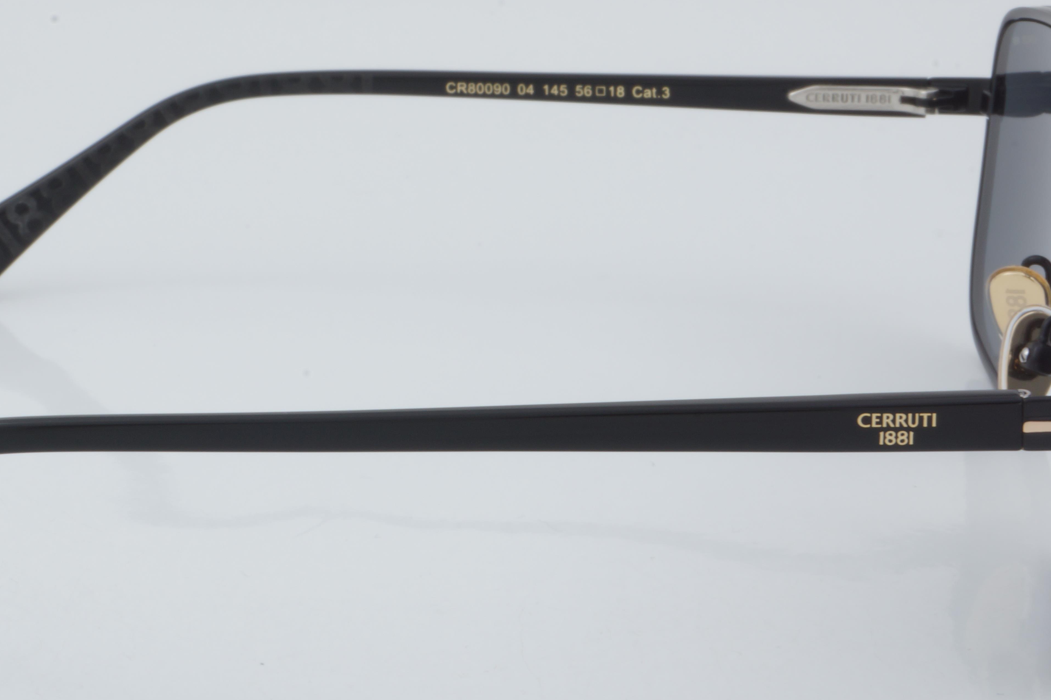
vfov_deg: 11.6
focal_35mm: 118
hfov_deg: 17.3
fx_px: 3444
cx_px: 359
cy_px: 329
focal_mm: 50
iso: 100
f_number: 32
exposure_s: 1/3
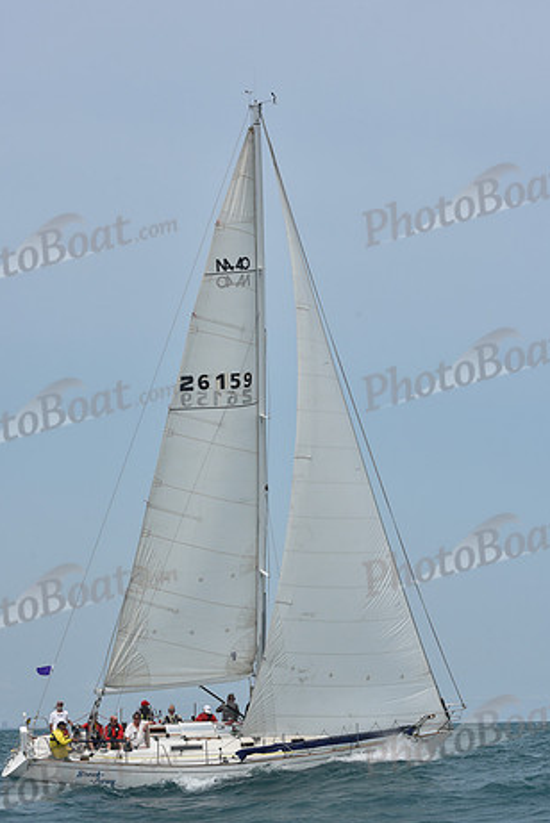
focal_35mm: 88
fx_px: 2013
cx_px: 271
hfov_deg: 15.6
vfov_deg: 23.1
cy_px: 484
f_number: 11
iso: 250
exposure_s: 1/800
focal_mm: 70
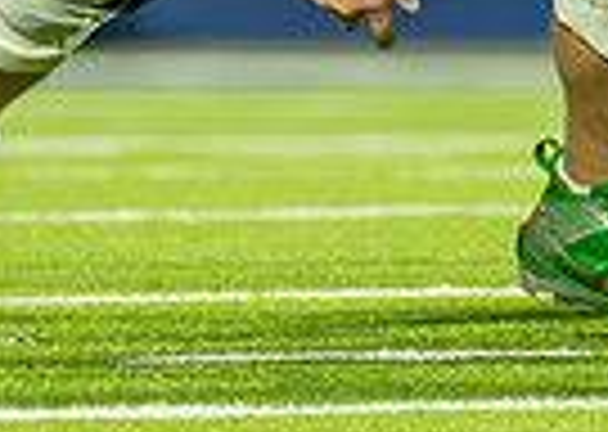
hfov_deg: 1.1
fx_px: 31501
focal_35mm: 1827
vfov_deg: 0.8
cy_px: -252
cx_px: 432
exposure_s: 1/1600
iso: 3200
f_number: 2.8
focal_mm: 200
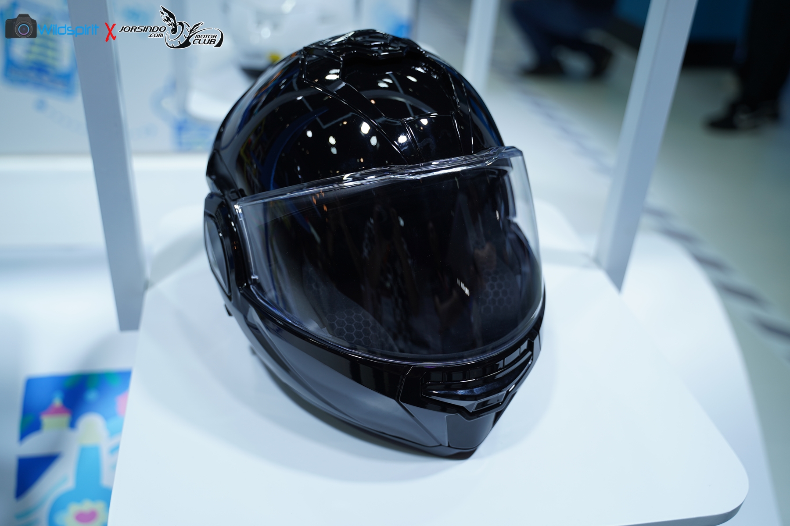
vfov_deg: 38.9
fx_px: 746
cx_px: 395
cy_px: 263
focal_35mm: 34
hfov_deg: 55.8
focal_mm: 34
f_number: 2.8
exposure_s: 1/500
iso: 100
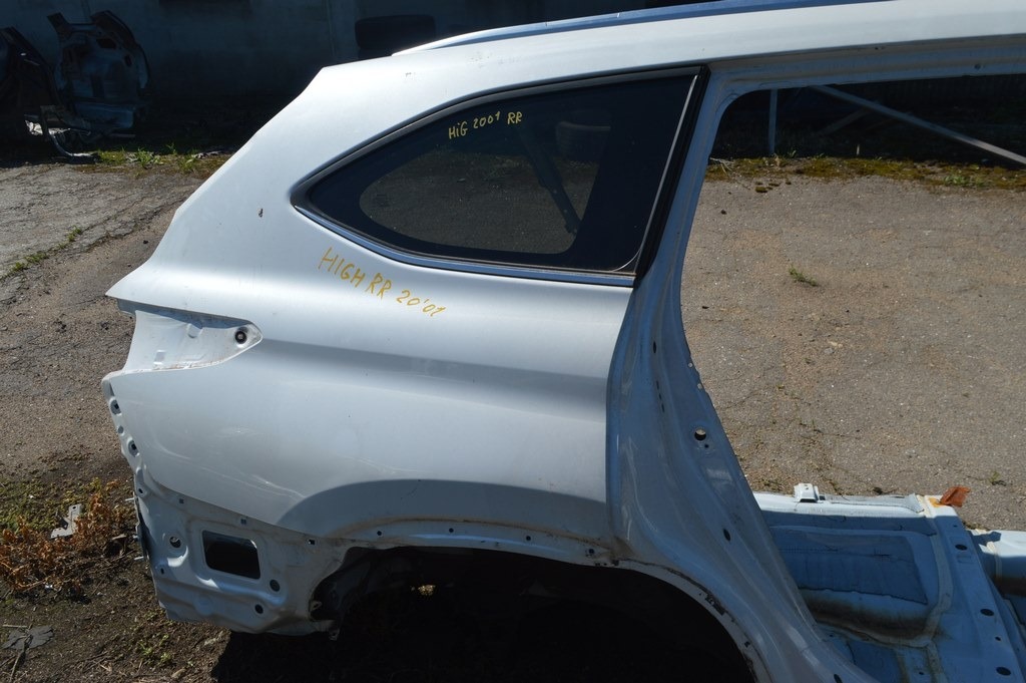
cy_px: 342
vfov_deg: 47.9
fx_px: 769
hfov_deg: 67.4
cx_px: 513
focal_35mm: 27
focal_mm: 18
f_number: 9
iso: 100
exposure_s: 1/320
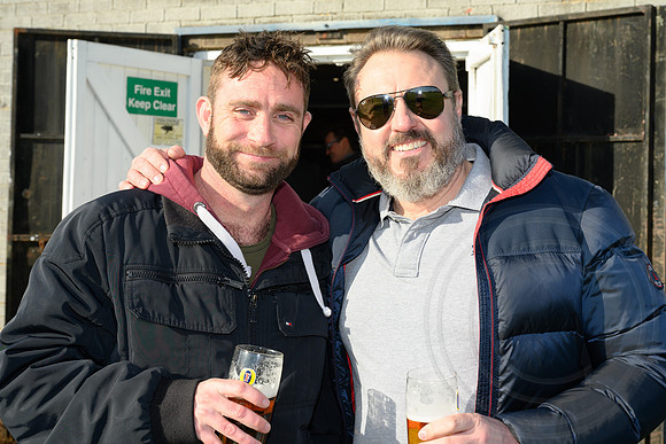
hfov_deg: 38.9
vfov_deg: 26.5
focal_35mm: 51
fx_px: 941
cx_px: 368
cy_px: 169
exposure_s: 1/160
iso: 64
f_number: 7.1
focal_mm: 41
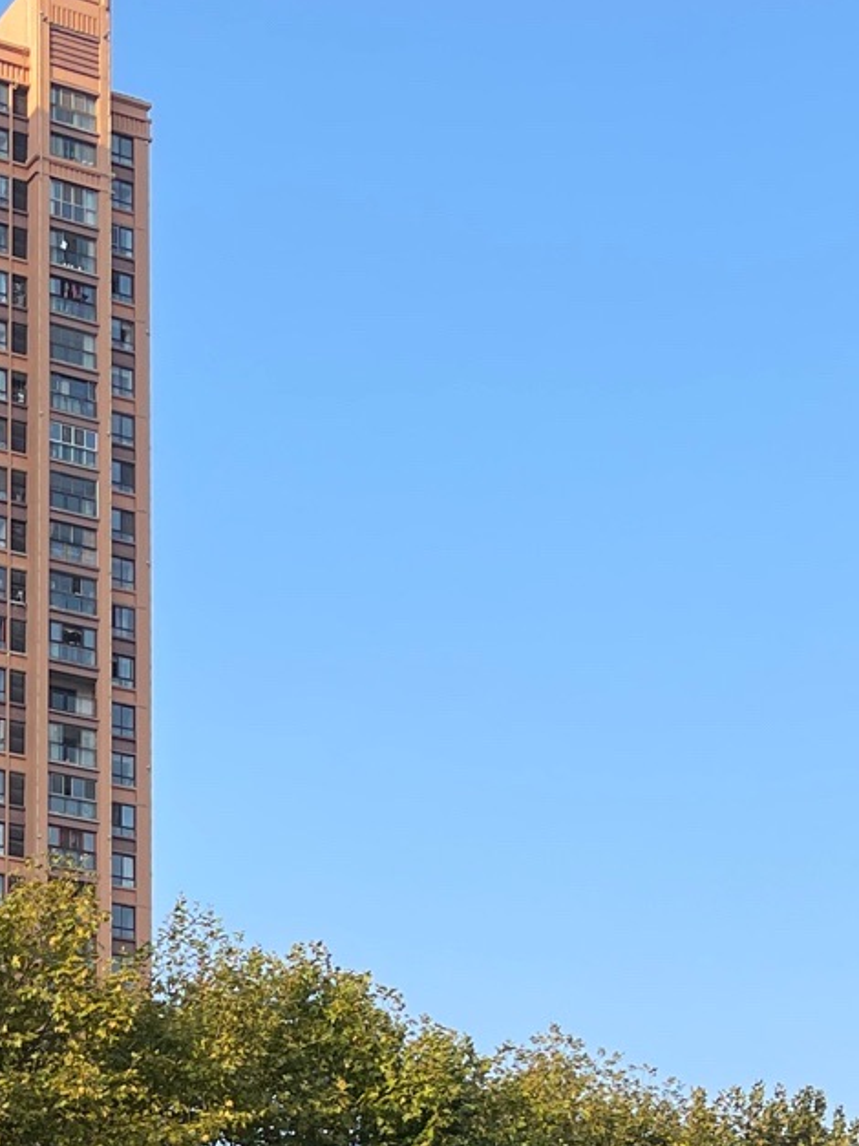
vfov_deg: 22.2
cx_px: -223
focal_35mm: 83
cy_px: 1289
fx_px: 2747
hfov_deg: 16.9
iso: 50
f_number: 1.6
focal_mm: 5.1
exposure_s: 1/1575
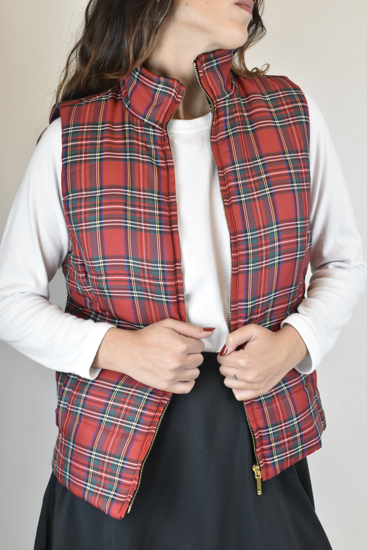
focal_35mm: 51
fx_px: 780
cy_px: 275
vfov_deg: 38.9
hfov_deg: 26.5
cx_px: 184
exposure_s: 1/50
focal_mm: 34
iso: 1600
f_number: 13
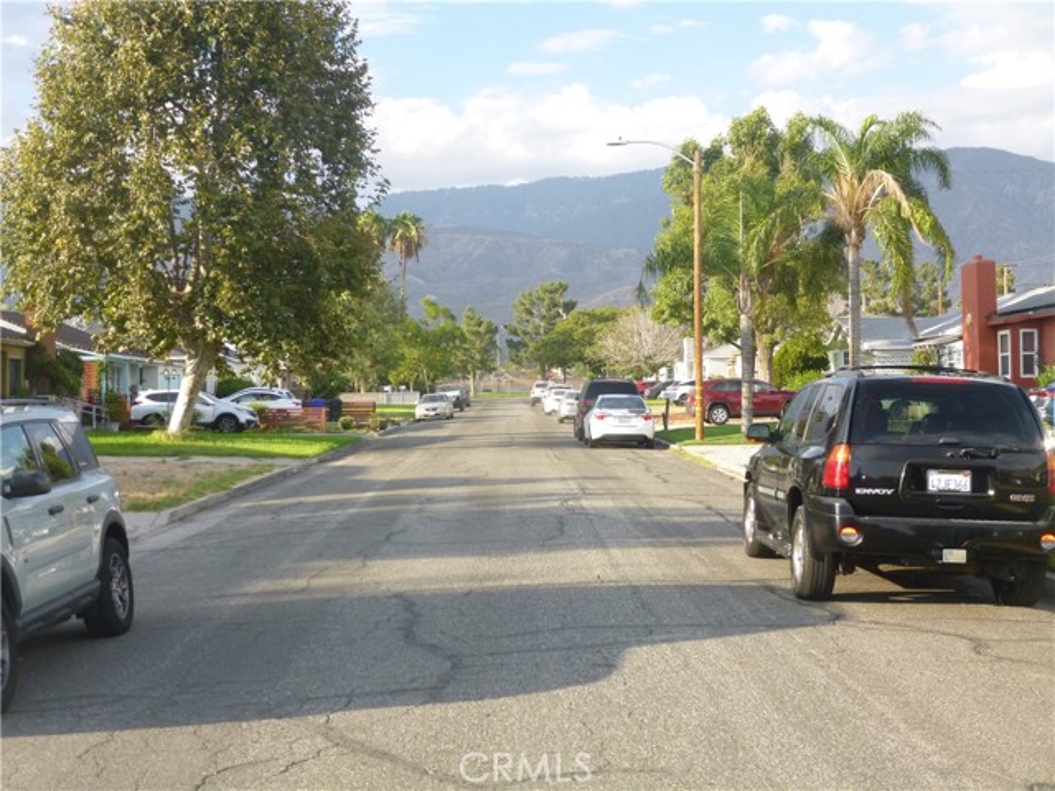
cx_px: 528
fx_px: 1463
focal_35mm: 48
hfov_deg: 39.7
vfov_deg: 30.3
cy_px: 396
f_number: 4
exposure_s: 1/200
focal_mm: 8.6
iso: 100
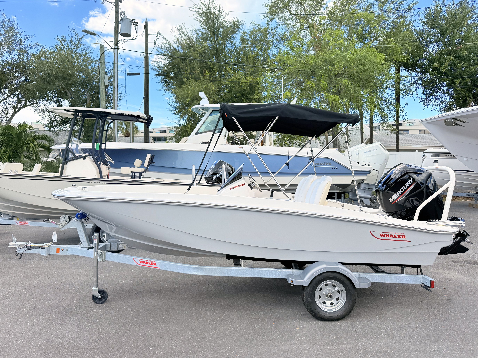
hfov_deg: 69.4
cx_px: 240
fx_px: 345
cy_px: 177
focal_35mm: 25
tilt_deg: -1.0
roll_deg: +0.8
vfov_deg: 54.9
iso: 100
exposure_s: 1/3279
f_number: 1.78
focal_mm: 6.76
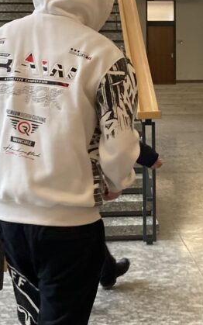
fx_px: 752
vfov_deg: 24.3
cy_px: 191
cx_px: 167
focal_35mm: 85
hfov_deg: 15.3
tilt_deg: -8.7
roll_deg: +2.2
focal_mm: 3.99
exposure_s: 1/50
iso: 125
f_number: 1.8
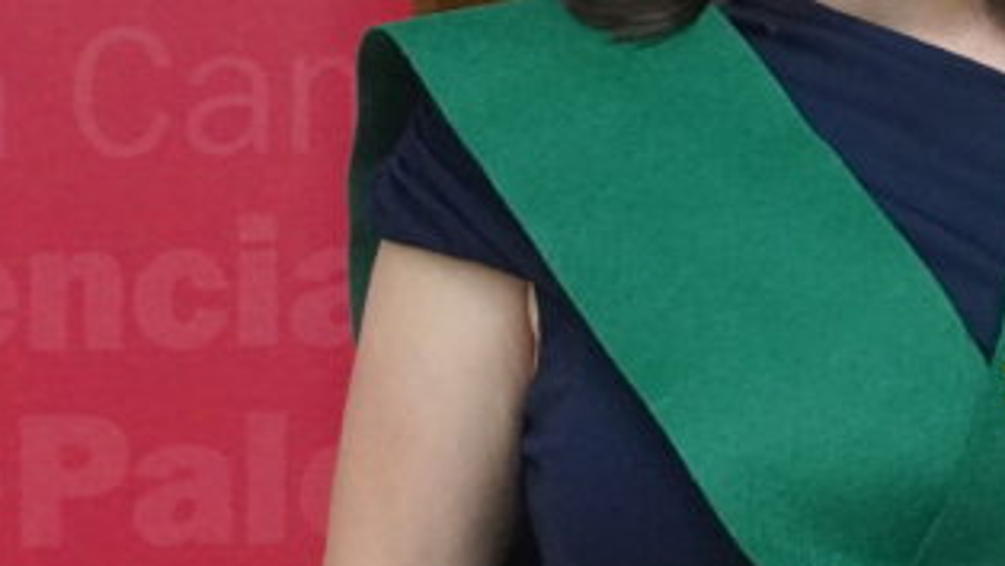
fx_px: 4270
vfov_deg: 7.5
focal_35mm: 160
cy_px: -94
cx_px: 791
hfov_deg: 13.4
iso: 4000
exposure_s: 1/160
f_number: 4.5
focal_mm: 25
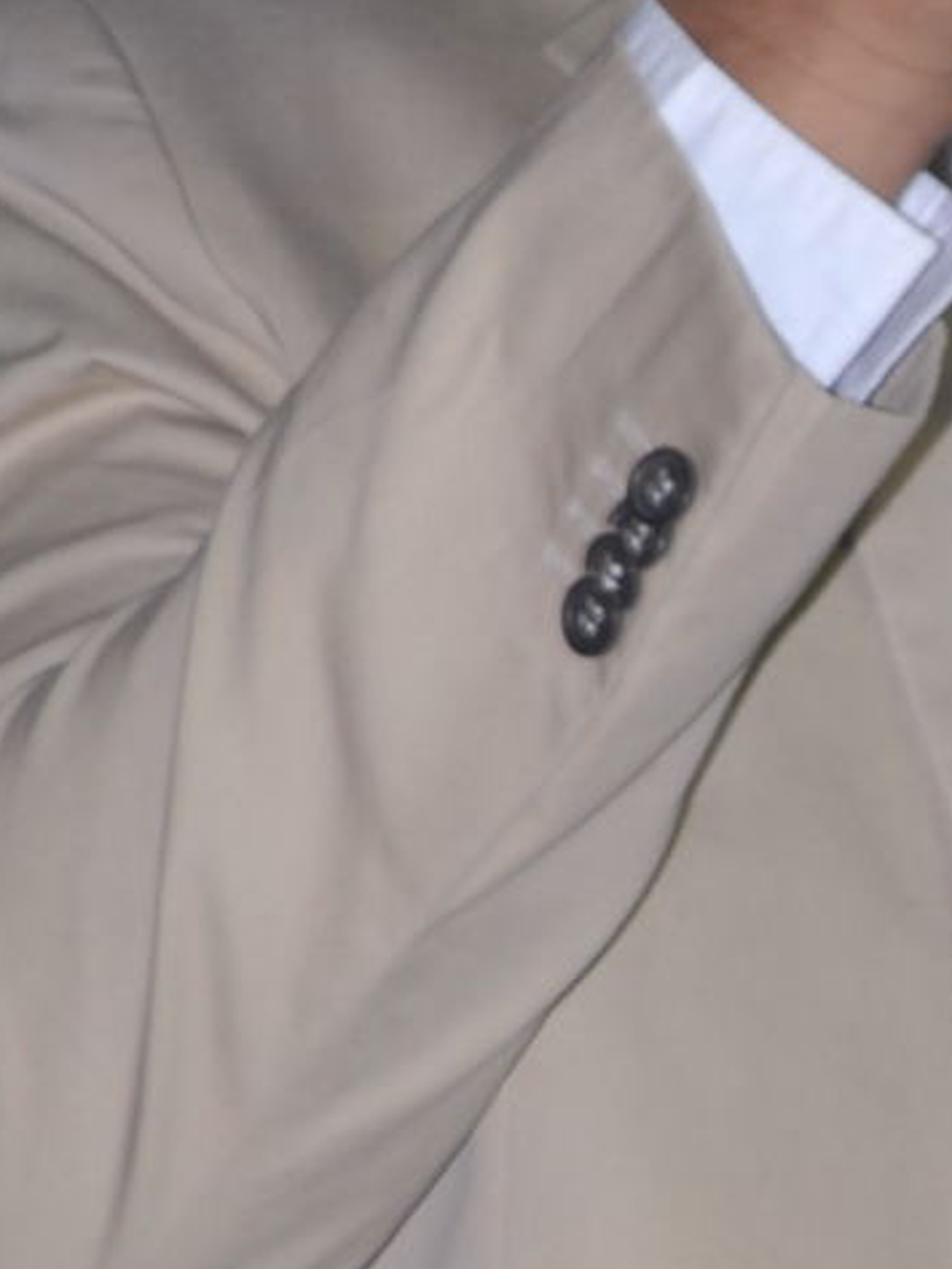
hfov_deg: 1.5
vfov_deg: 2.0
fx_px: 35846
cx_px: 1252
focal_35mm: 978
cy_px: 486
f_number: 5.6
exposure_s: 1/125
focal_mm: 200
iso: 400
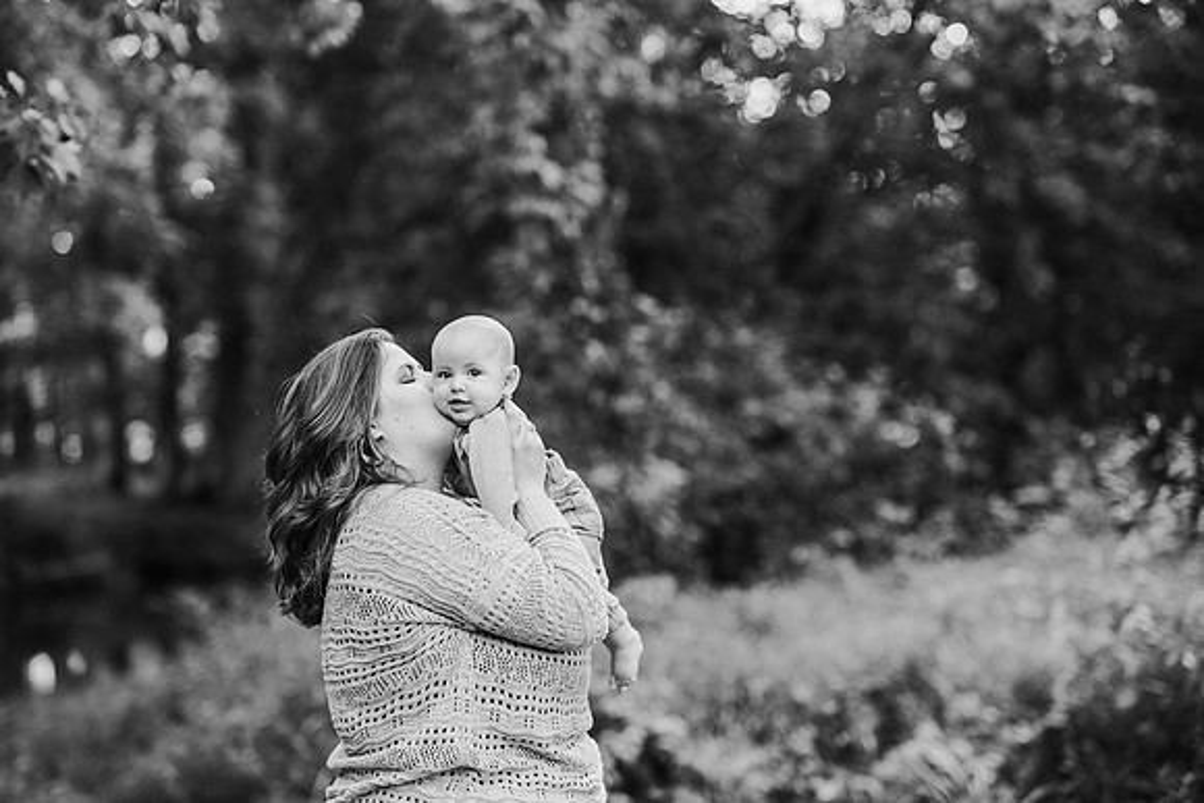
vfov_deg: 16.1
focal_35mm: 85
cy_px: 402
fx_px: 2843
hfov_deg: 23.9
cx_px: 602
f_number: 2.2
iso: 200
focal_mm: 85
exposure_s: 1/200
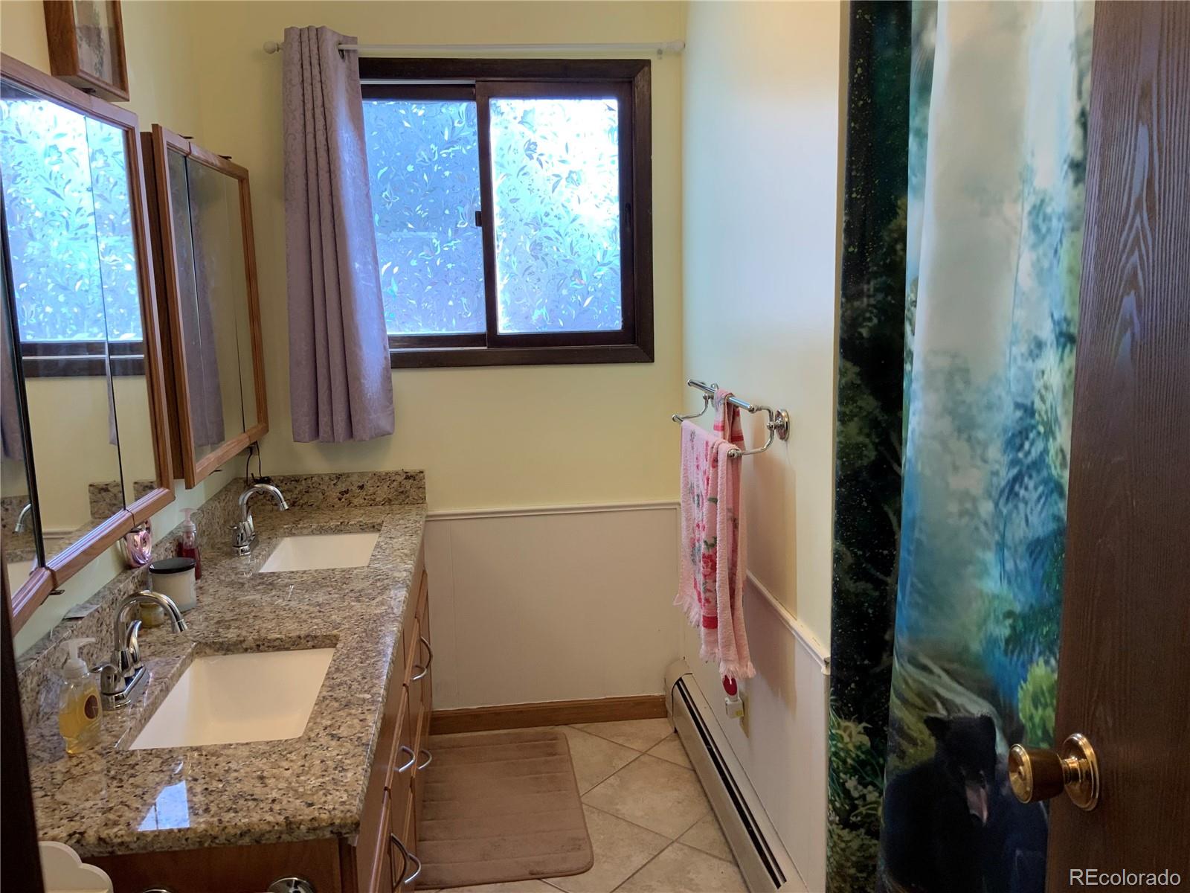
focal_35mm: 29
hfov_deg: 61.7
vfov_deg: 48.2
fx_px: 997
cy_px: 446
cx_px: 595
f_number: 1.8
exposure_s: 1/120
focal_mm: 3
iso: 64
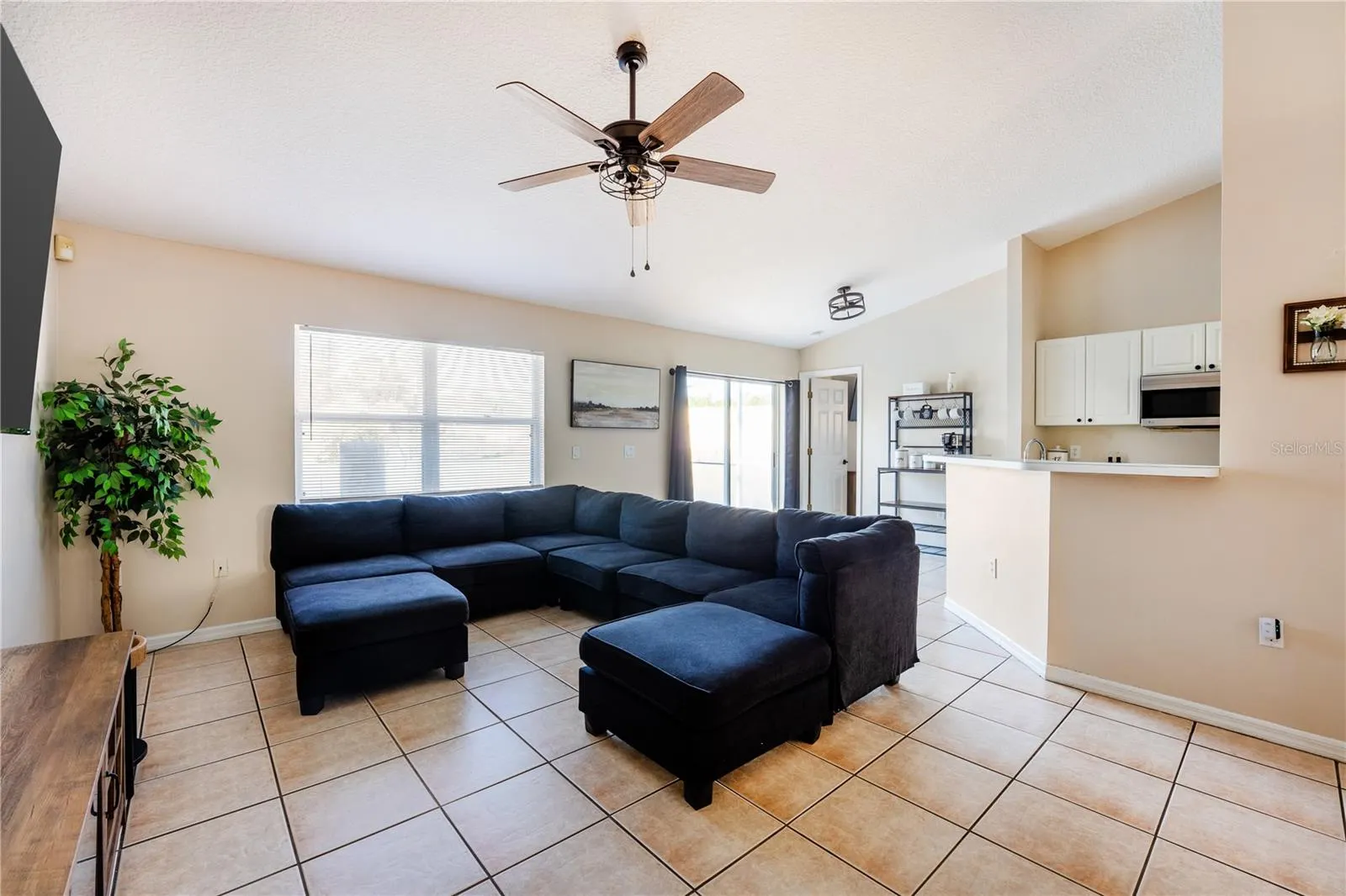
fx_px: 523
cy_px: 448
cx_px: 673
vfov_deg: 81.2
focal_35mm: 14
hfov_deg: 104.3
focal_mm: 14
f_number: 9
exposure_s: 1/25
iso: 250
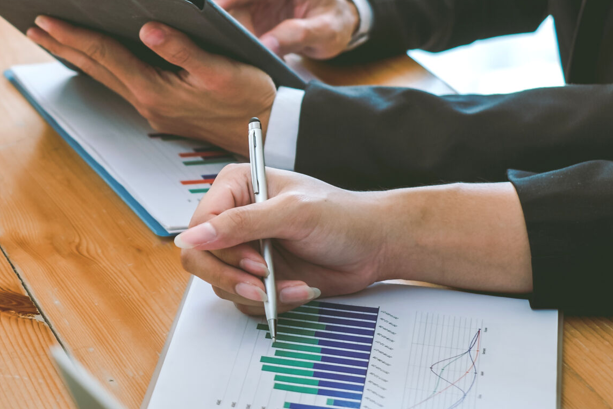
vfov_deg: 11.5
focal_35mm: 119
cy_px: 171
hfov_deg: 16.9
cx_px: 20
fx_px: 2026
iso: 200
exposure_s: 1/160
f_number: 2.8
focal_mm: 35
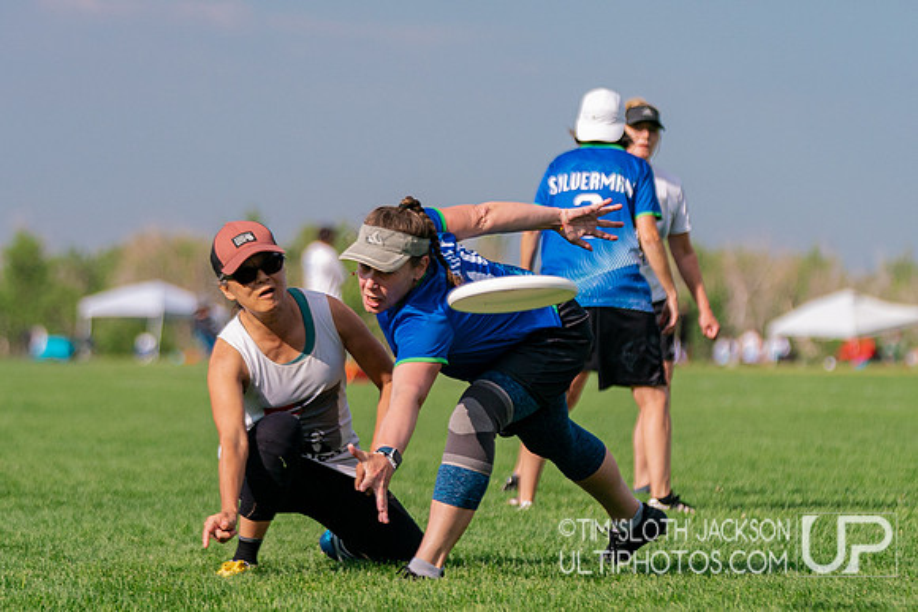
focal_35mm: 251
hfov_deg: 8.2
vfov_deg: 5.5
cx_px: 426
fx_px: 6392
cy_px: 272
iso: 500
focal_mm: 129
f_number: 2.8
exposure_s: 1/10000
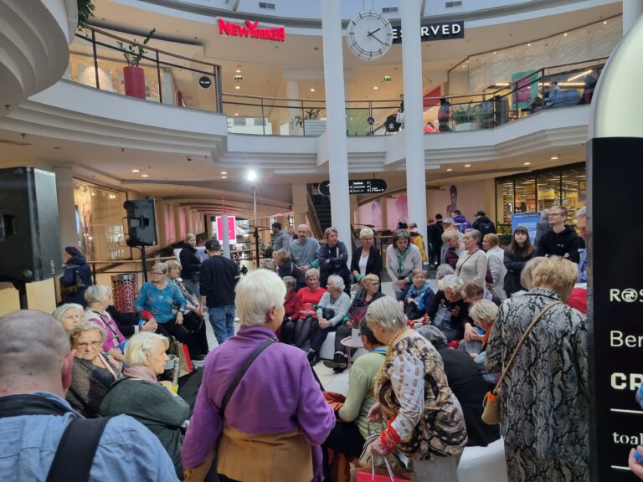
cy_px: 241
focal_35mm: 26
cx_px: 322
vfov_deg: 53.1
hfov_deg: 67.3
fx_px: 483
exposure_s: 1/100
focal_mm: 5.4
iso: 125
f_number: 1.8
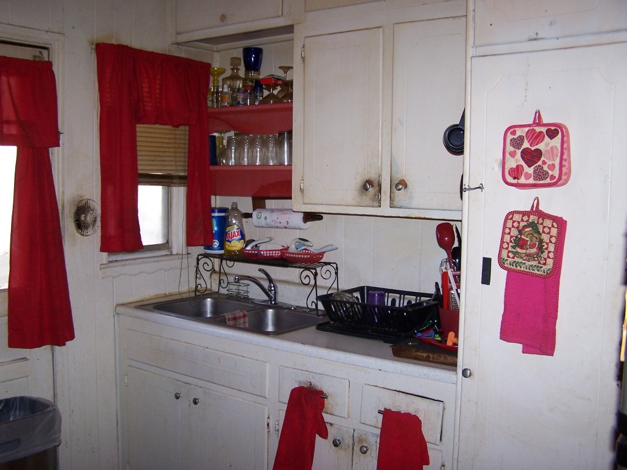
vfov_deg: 37.7
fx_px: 688
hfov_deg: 49.0
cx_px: 314
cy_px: 235
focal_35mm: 38
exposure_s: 1/60
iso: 140
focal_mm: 6.3
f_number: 2.8
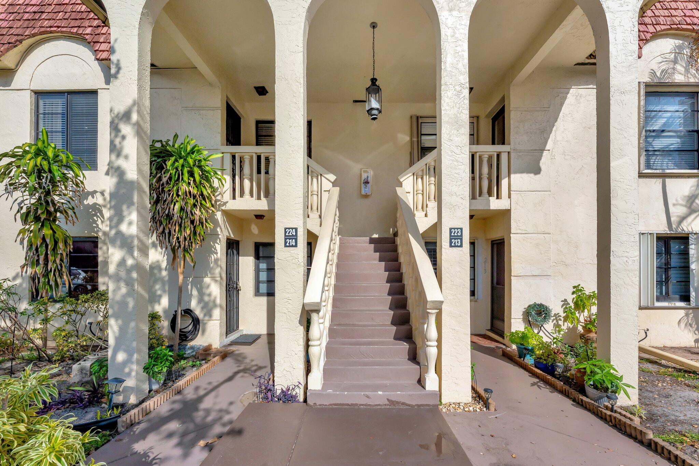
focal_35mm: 16
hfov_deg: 98.5
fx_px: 301
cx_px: 350
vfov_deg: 75.5
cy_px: 233
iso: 400
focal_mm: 15.5
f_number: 6.3
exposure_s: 1/8000
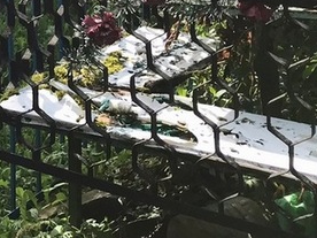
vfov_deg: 13.5
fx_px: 952
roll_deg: -1.3
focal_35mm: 104
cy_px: -102
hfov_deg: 17.5
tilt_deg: -6.8
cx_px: -121
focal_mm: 3.99
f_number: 1.8
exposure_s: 1/785
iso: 20
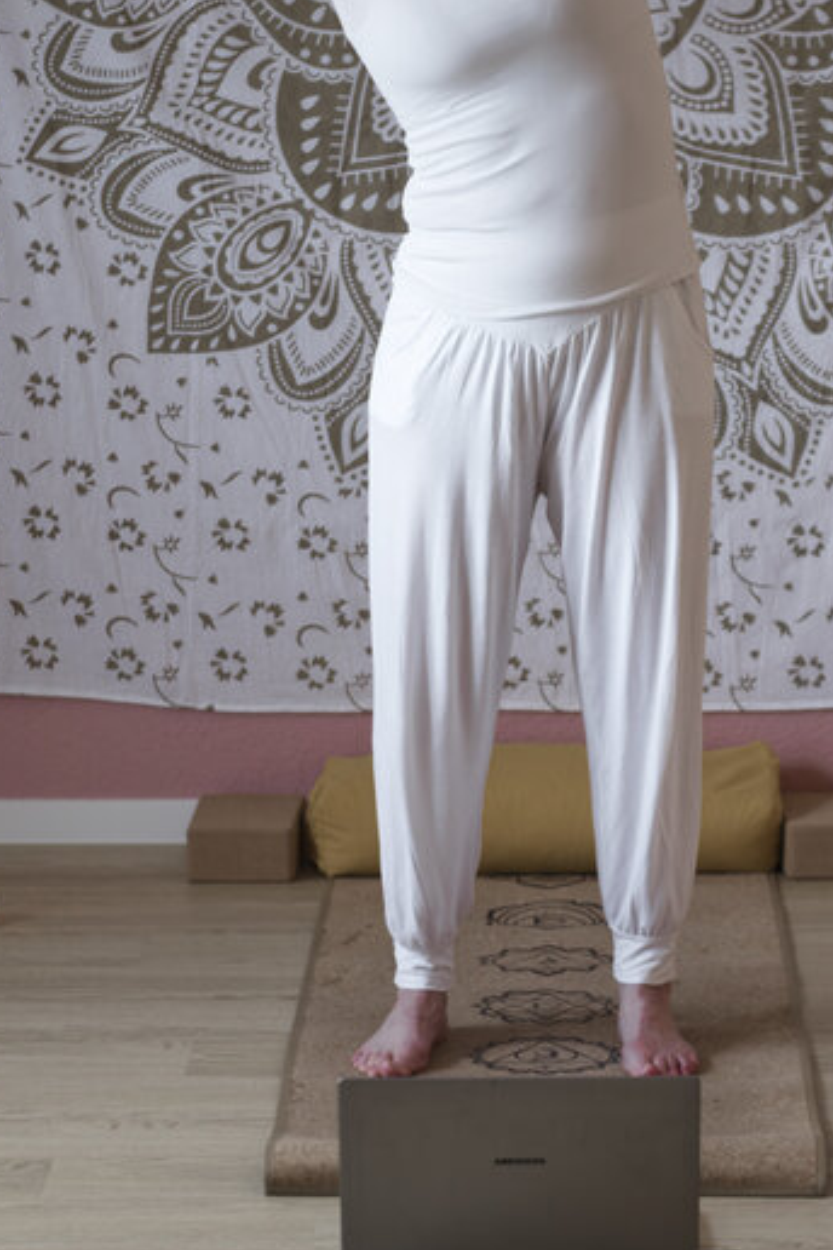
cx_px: 567
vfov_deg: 13.2
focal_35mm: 155
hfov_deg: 8.8
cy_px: 589
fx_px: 5379
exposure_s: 1/80
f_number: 1.8
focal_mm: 50
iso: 100
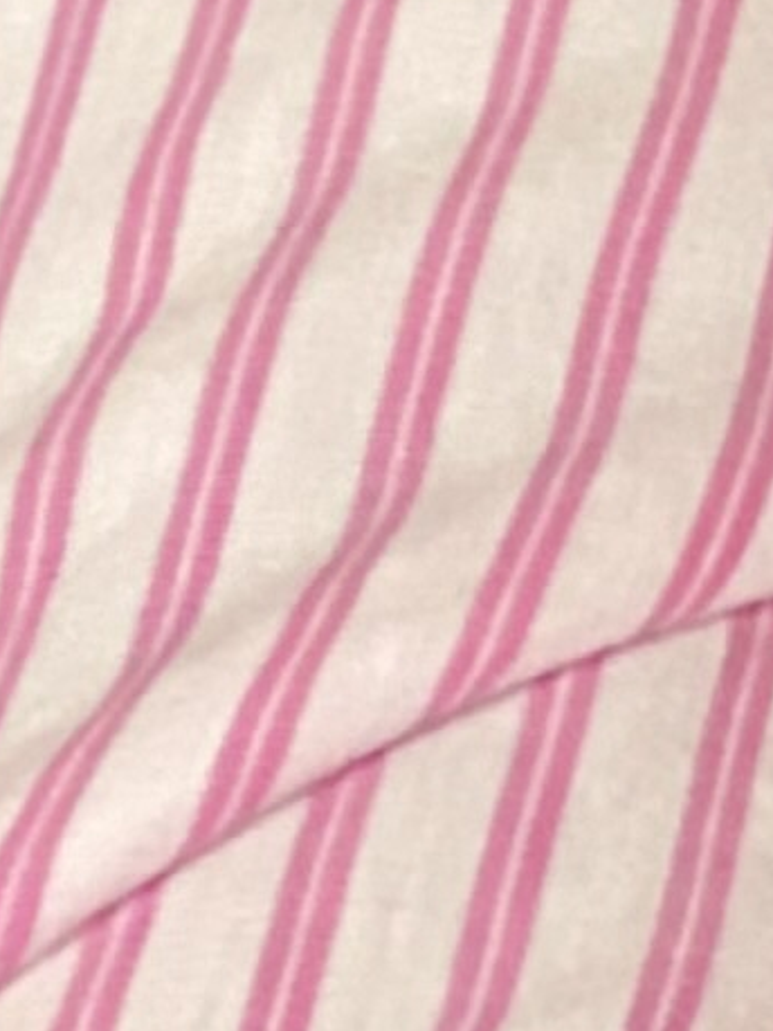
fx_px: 6017
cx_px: 2285
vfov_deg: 8.3
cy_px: -2055
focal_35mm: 202
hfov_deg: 6.7
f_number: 2.2
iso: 250
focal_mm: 2.71
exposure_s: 1/33
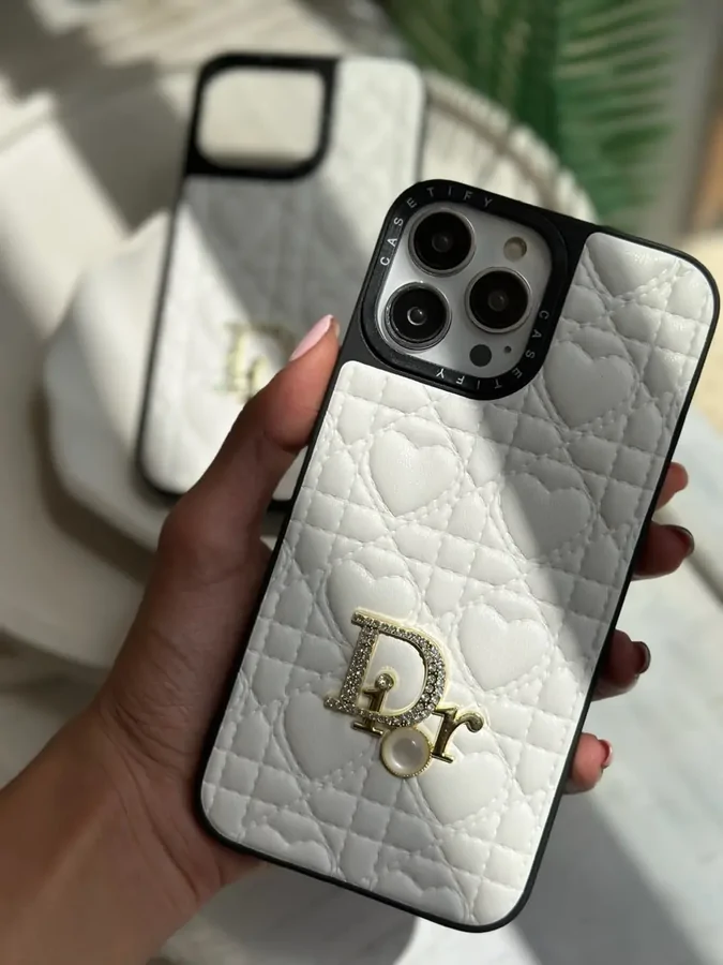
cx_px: 362
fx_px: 1337
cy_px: 482
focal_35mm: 48
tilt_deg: -59.8
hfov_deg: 30.3
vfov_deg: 39.7
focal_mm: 6.86
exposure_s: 1/13699
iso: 100
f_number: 1.78
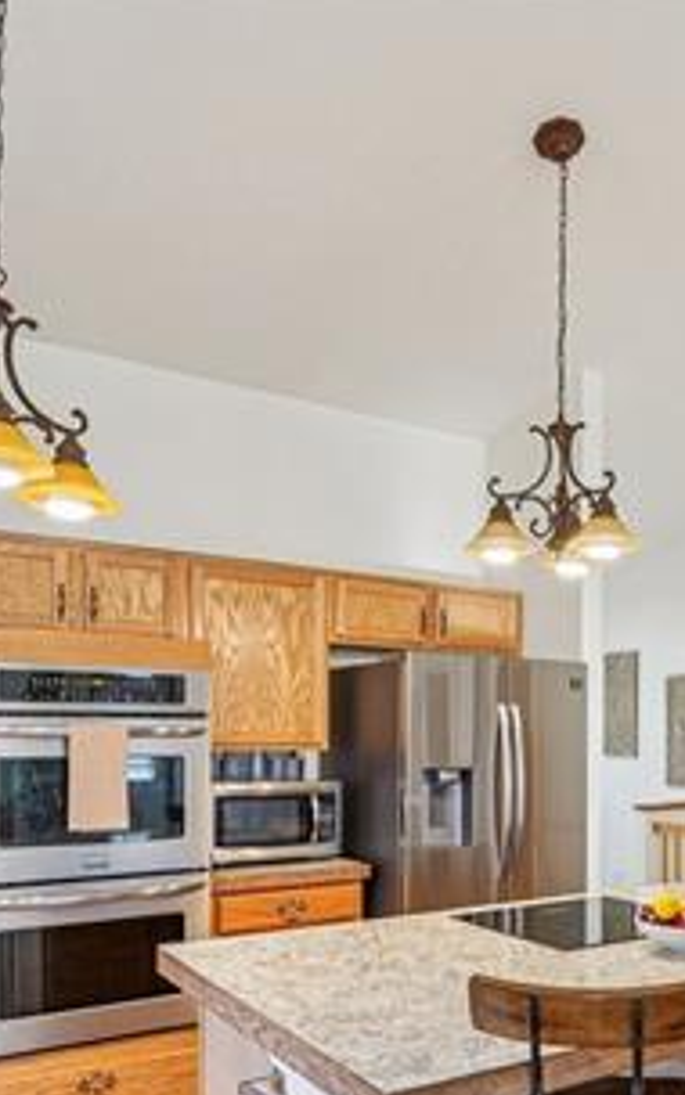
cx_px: 555
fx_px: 896
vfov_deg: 61.0
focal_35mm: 30
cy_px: 749
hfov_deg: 40.0
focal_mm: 14
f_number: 8
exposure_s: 1/10
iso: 400
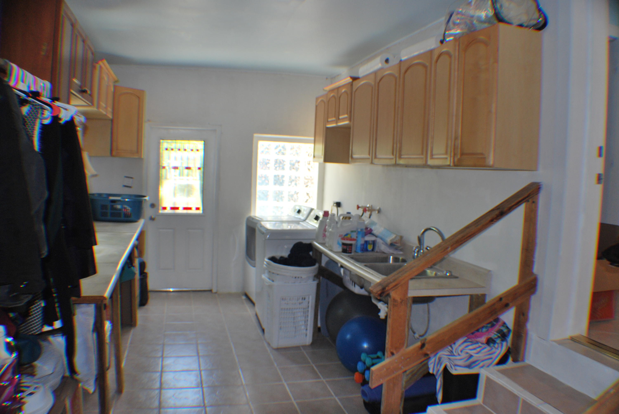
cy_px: 207
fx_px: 620
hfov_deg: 53.1
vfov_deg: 37.0
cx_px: 310
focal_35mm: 36
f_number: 4.2
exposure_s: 1/100
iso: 200
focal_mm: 24
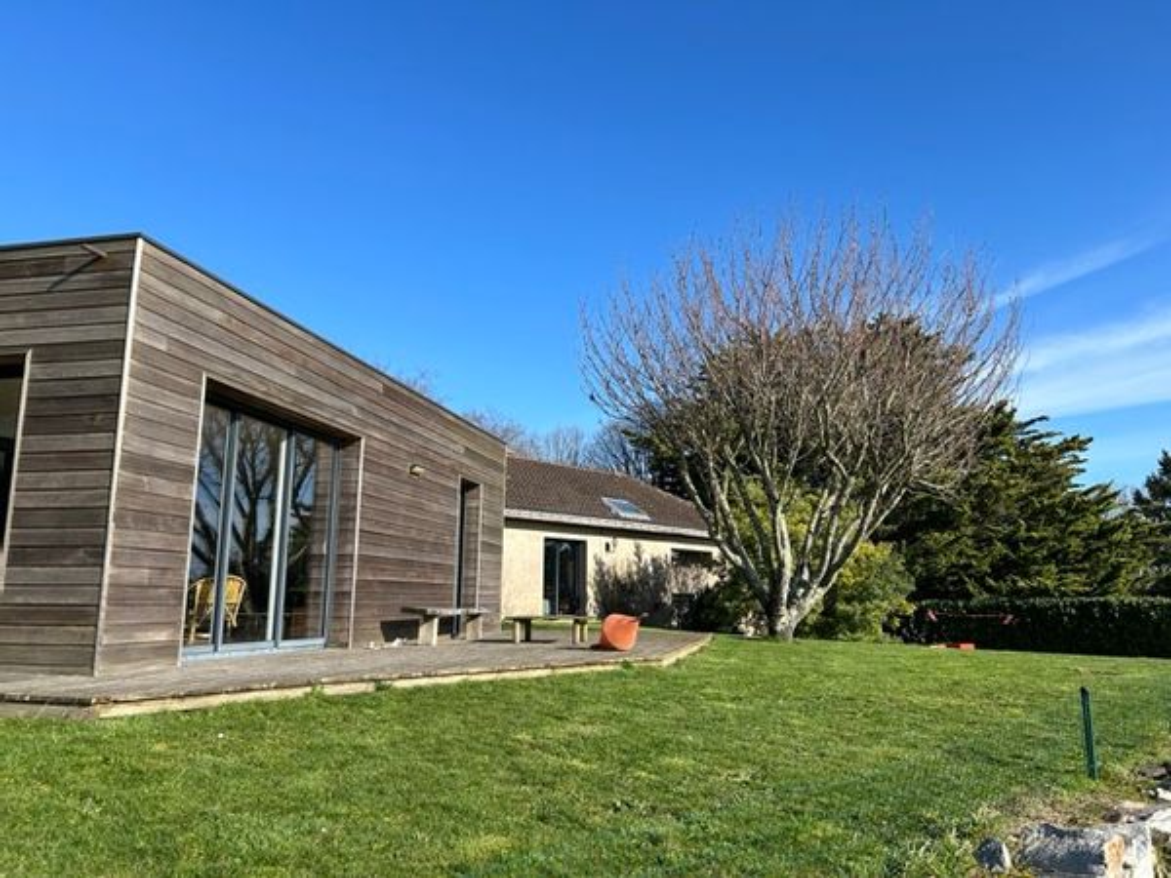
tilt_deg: +9.9
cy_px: 439
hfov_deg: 67.3
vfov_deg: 53.1
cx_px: 586
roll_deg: +0.7
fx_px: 880
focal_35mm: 26
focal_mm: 5.7
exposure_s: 1/2695
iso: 50
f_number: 1.5
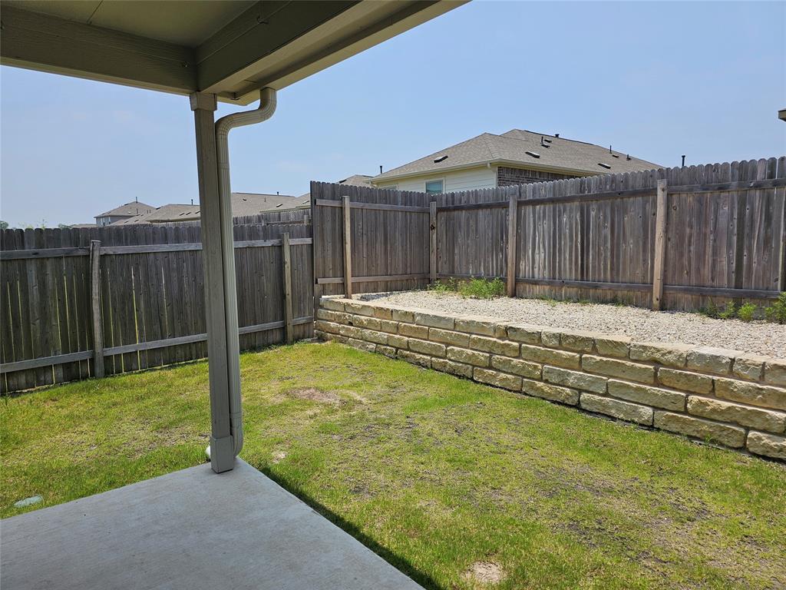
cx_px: 393
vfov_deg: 58.9
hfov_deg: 73.9
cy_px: 295
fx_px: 522
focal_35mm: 23
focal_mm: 6.3
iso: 10
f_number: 1.7
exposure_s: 1/1199
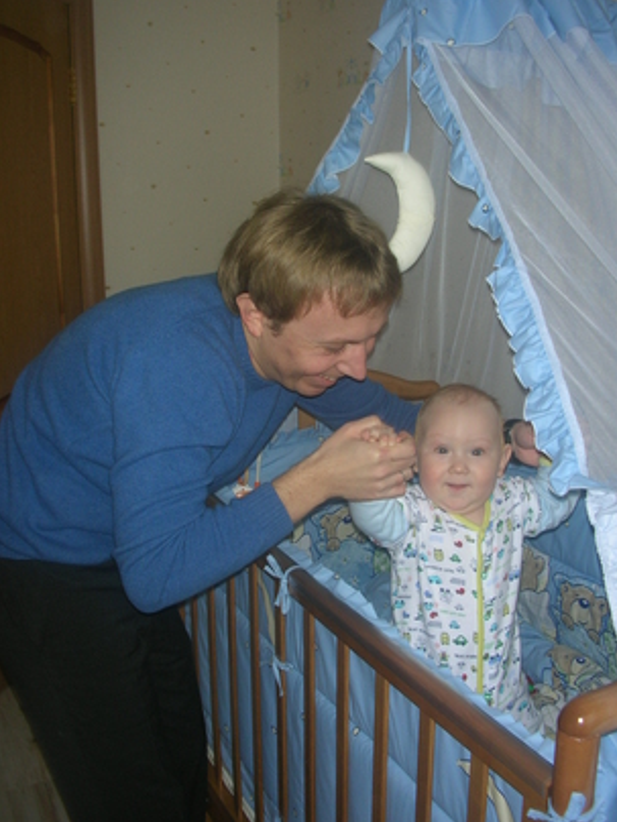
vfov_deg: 47.9
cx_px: 322
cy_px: 395
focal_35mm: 39
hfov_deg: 36.8
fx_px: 927
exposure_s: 1/60.1
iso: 55
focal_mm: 5.8
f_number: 3
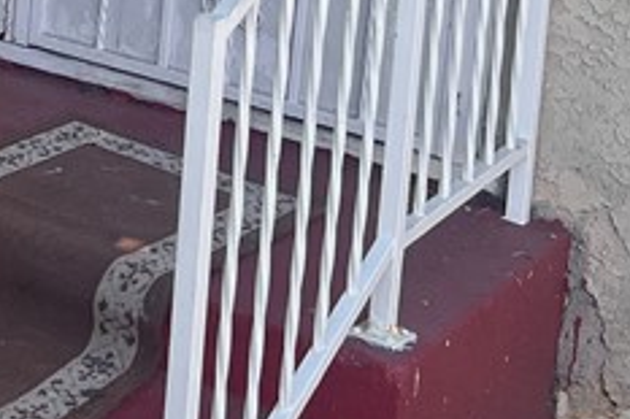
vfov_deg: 10.7
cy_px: -368
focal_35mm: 119
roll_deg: -4.1
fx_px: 2081
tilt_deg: -6.3
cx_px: -311
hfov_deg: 15.8
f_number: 1.5
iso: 50
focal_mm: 5.7
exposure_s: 1/658
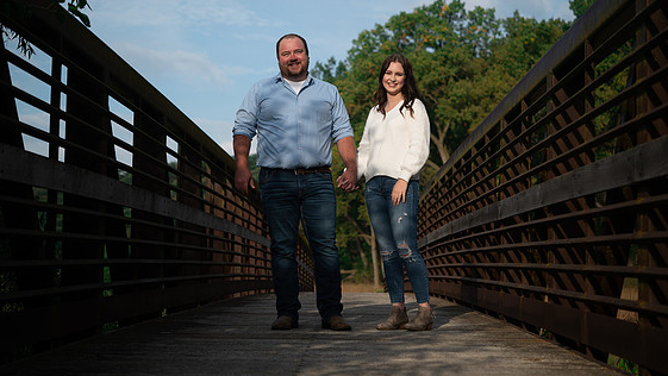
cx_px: 339
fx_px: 1152
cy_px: 173
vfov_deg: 18.6
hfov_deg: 32.3
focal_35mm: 65
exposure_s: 1/1000
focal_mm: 60
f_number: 3.5
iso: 100
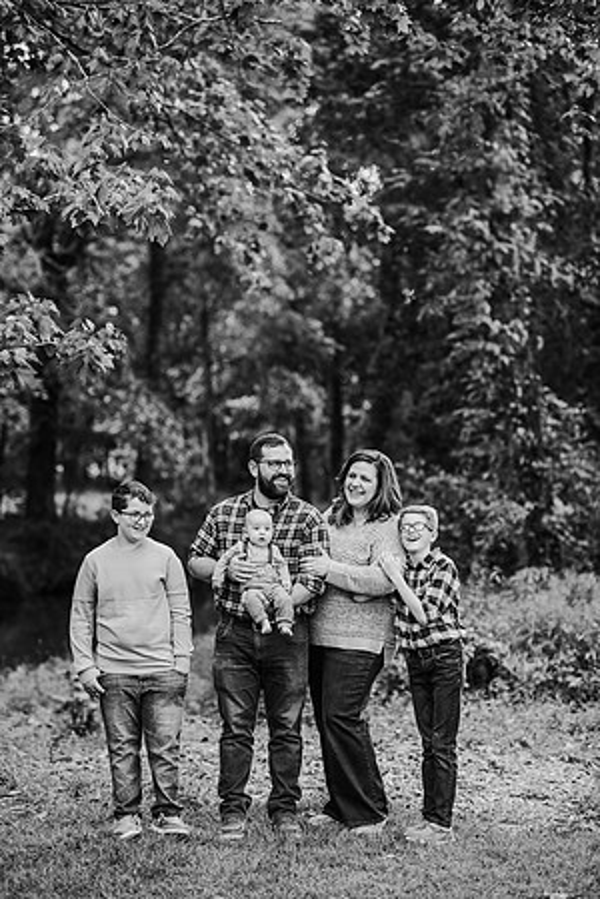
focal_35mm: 85
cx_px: 300
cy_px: 450
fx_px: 2125
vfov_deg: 23.9
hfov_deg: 16.1
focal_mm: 85
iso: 125
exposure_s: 1/200
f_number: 2.2
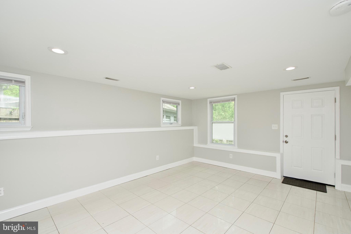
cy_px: 117
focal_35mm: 15
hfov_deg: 100.4
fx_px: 146
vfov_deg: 77.3
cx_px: 176
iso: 320
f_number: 7.1
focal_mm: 10
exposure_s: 1/100
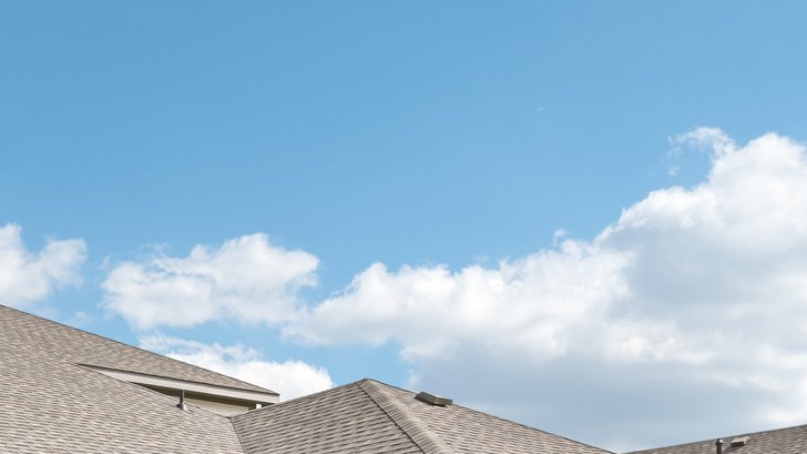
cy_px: 655
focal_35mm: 56
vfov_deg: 19.1
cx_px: 25
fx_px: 1198
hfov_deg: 34.3
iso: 400
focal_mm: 19
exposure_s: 1/1250
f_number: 8
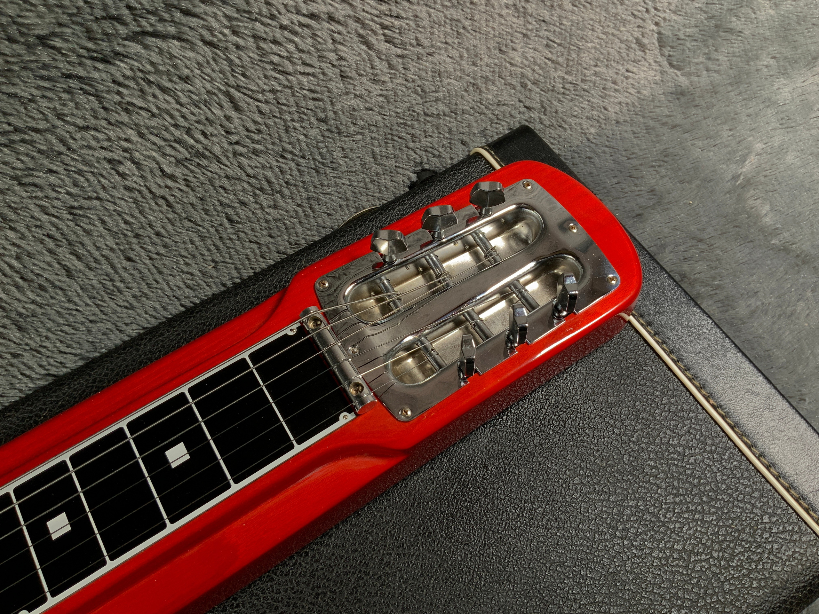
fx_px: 686
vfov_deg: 48.2
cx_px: 410
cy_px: 307
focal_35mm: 29
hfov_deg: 61.7
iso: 40
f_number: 1.8
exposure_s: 1/104
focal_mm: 3
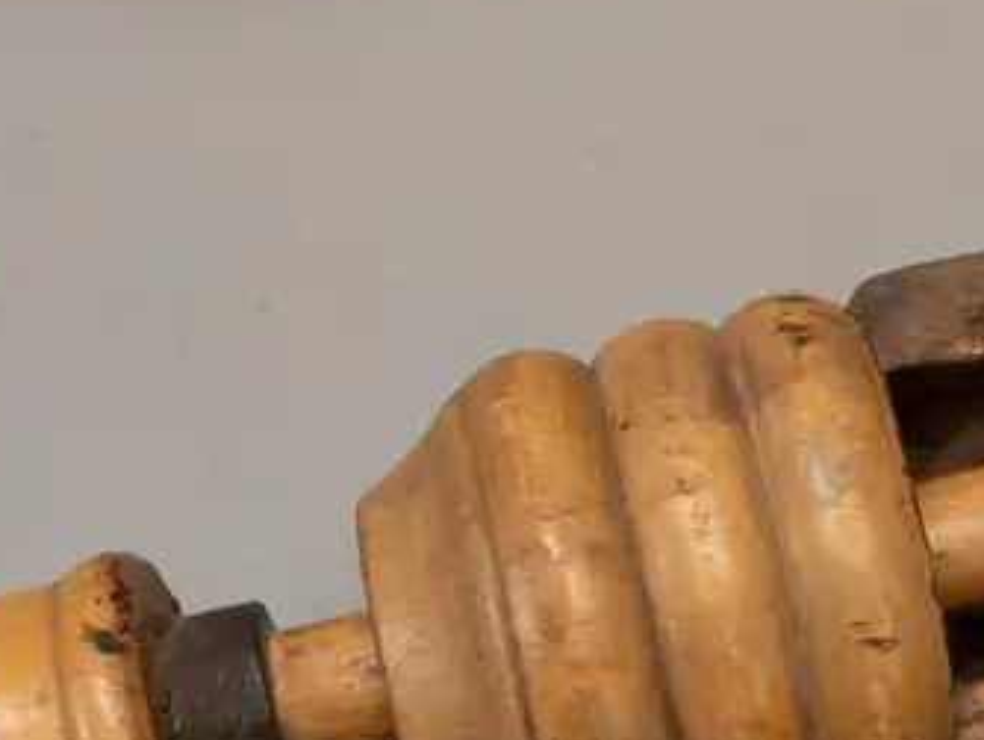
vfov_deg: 15.0
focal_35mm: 98
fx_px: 2788
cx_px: 902
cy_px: 572
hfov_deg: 19.6
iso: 3200
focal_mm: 16
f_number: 5.6
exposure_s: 1/125
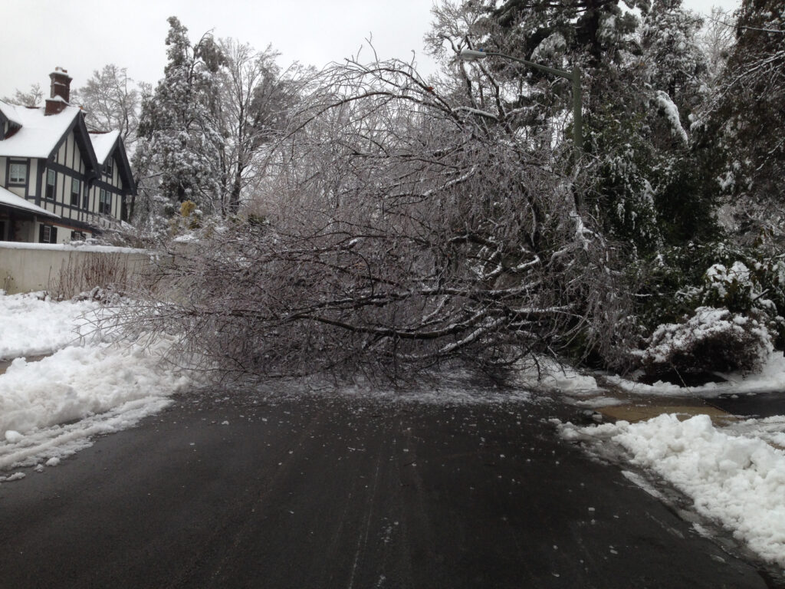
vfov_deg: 42.9
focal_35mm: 33
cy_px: 294
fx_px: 748
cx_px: 392
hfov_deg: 55.4
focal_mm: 4.12
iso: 50
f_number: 2.4
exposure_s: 1/219
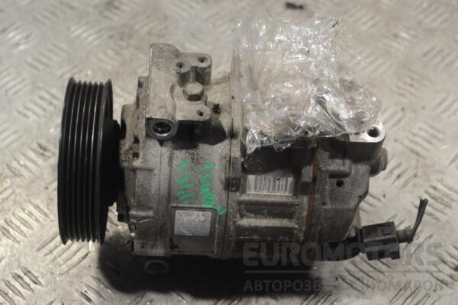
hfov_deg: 28.1
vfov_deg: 18.9
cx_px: 229
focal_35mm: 72
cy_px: 152
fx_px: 916
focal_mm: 48
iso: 220
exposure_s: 1/30
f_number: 5.6
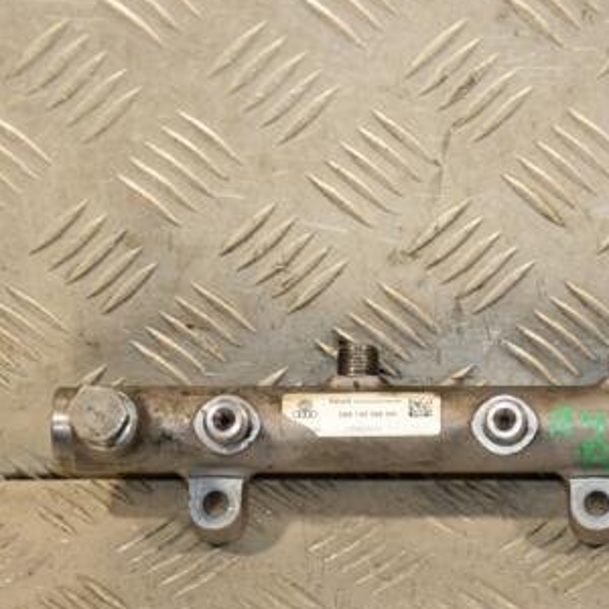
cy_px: 394
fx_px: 3145
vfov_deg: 11.1
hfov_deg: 11.0
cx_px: 443
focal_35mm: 158
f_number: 5.3
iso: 800
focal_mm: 62
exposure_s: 1/200
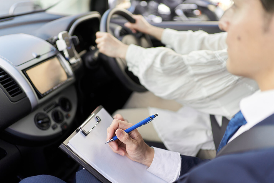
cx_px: 137
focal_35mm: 35
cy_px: 92
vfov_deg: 37.9
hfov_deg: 54.4
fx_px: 266
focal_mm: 35
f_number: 2
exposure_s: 1/1000
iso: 250
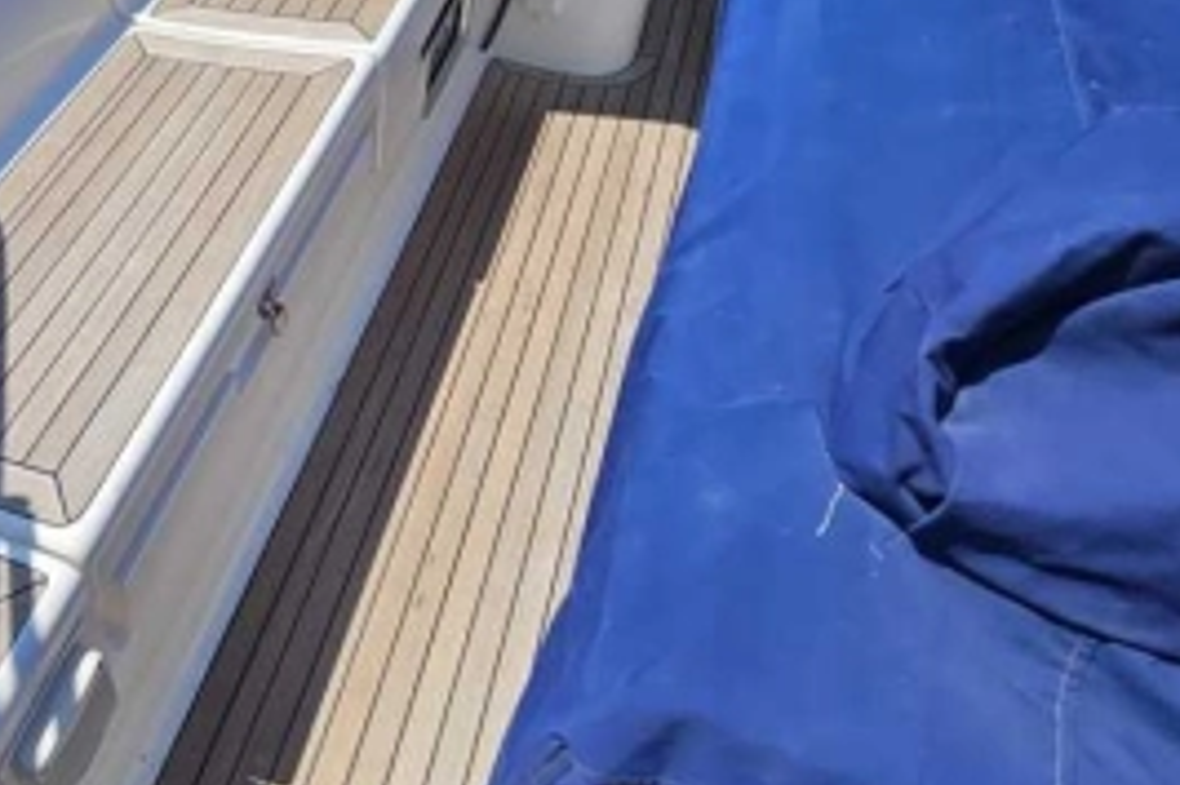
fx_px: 917
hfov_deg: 58.8
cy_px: 259
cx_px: 186
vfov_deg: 45.6
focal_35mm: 28
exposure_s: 1/3427
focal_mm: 2.2
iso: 50
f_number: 2.2
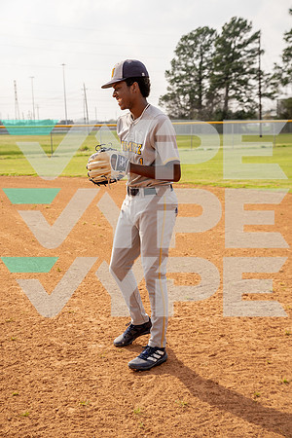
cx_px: 146
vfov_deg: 36.2
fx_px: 669
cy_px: 219
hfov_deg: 24.6
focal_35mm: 55
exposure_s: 1/640
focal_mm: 55
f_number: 4.5
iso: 100
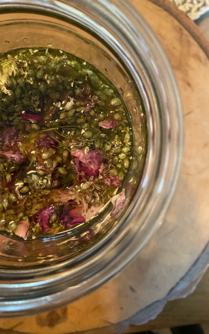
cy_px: 165
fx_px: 246
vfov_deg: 68.4
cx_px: 89
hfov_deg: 45.9
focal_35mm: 27
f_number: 1.8
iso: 640
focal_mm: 4.25
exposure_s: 1/30
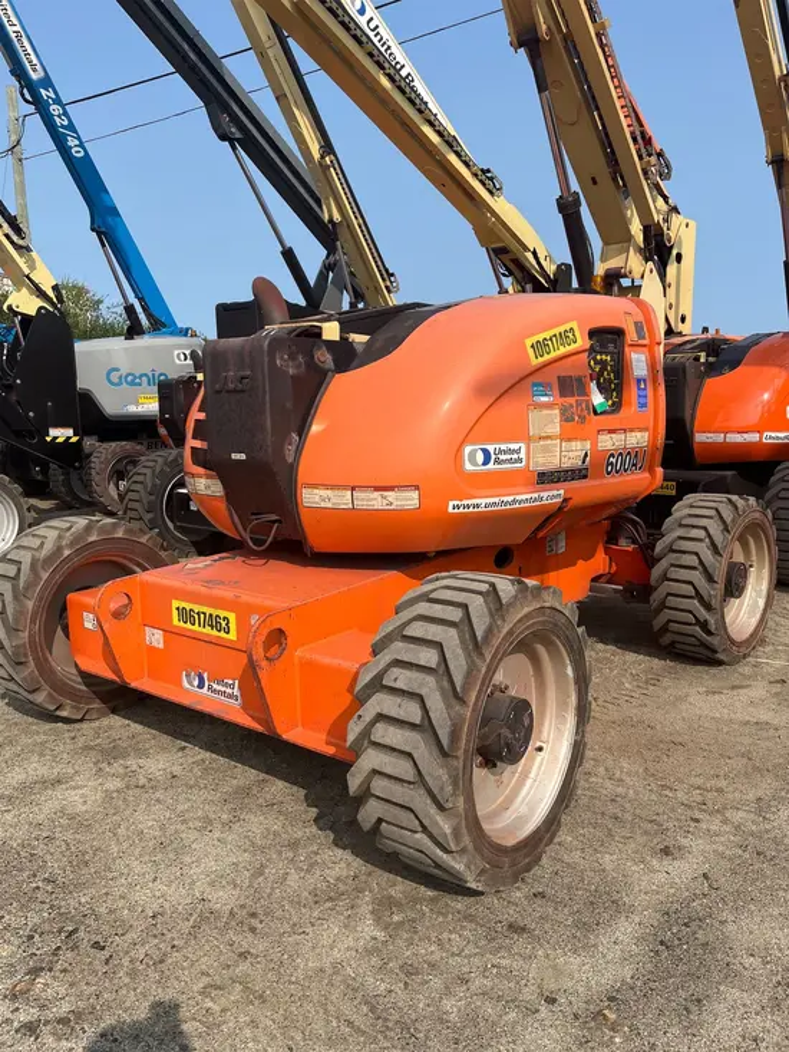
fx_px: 790
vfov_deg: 67.3
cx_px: 394
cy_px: 526
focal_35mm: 26
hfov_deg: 53.1
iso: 50
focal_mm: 5.1
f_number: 1.6
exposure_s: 1/3135
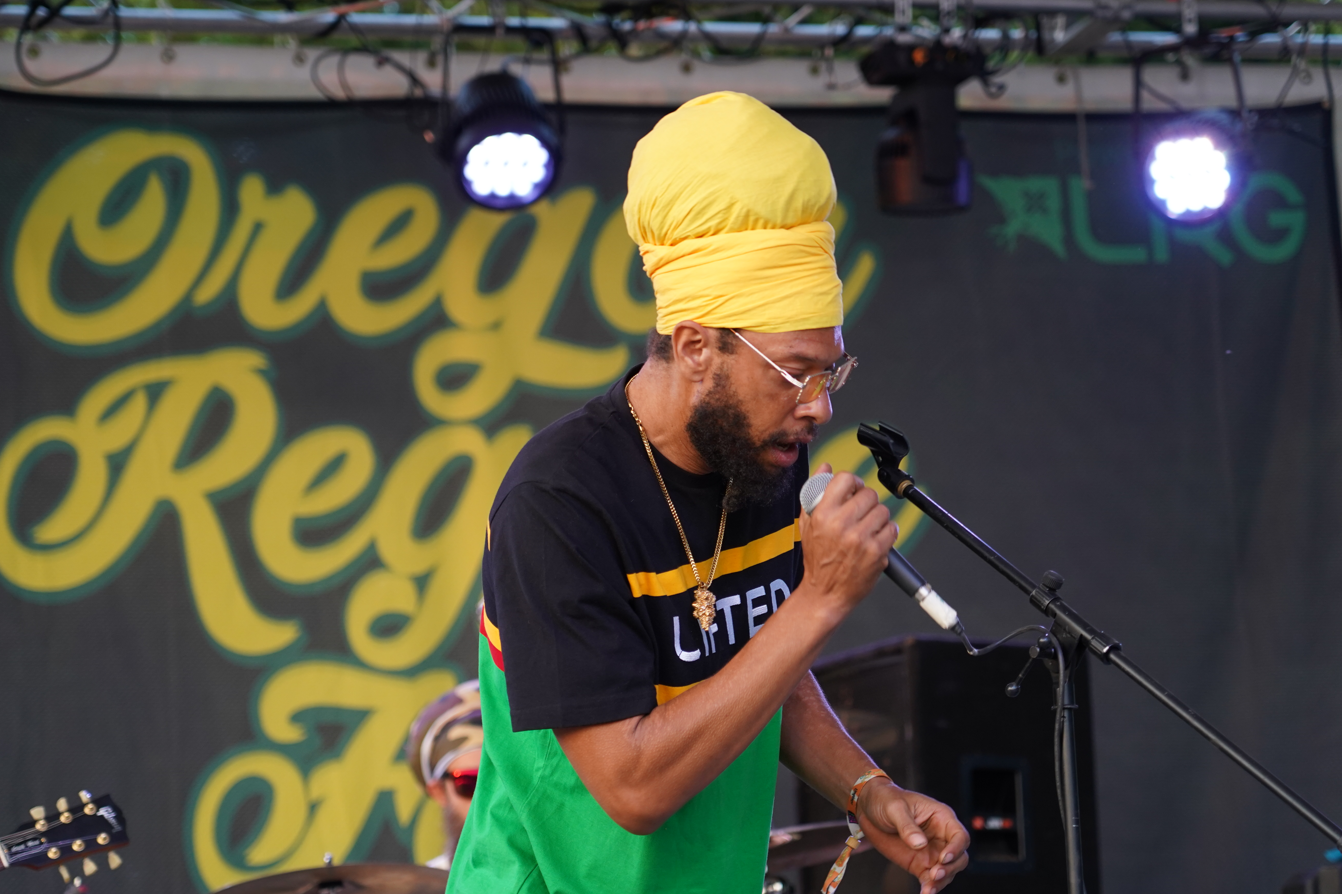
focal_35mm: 121
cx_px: 627
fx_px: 4510
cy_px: 444
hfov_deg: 16.9
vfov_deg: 11.3
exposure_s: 1/160
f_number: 4
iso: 1000
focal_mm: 105
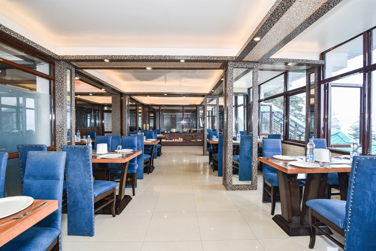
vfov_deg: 73.8
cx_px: 188
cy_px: 126
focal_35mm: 16
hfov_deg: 96.7
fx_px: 167
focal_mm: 16
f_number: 8
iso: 500
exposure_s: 1/100
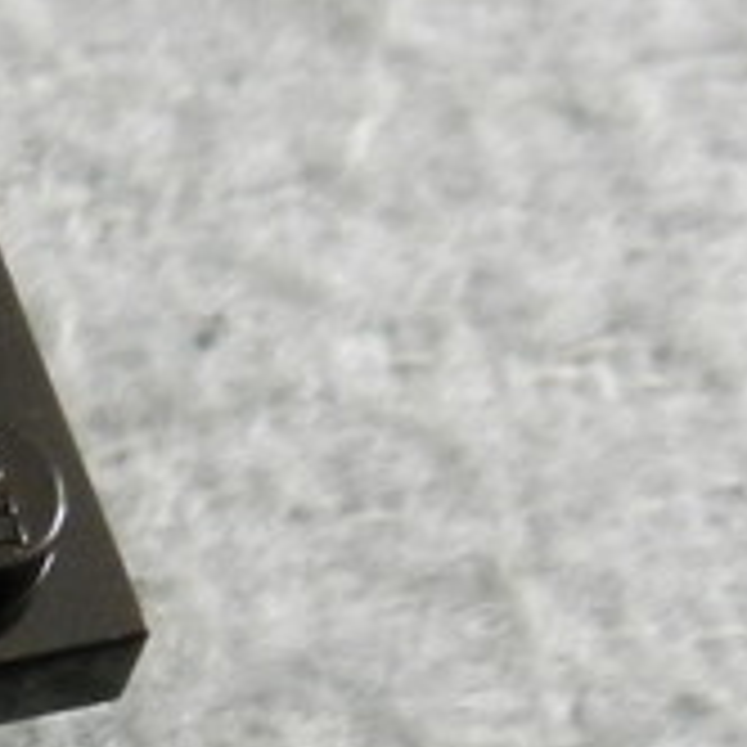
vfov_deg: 13.6
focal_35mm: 120
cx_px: -585
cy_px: 1150
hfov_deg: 13.2
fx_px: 2930
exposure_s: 1/30
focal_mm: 4.5
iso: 640
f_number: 3.5
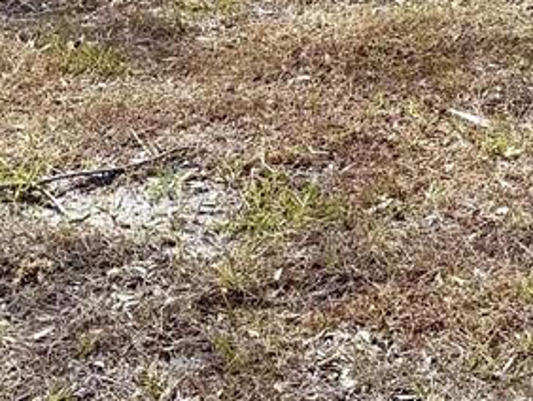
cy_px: -566
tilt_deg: -1.0
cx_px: 628
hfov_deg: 14.1
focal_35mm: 136
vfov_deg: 9.7
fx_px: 2096
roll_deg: +0.0
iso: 80
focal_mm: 6.76
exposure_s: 1/3953
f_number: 1.78
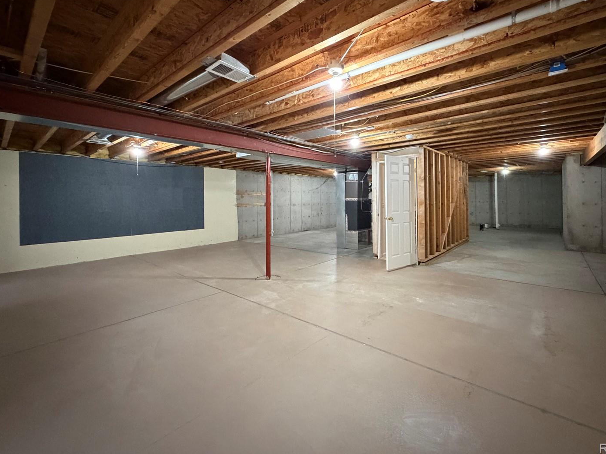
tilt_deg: -0.4
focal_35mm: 16
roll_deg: +1.0
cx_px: 323
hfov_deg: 94.4
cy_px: 198
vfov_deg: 77.7
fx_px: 280
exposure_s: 1/40
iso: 1250
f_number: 2.2
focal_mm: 2.22
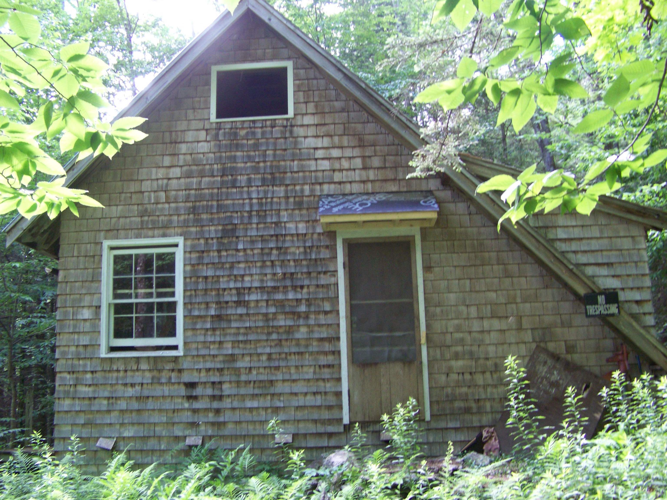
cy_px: 250
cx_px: 334
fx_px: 694
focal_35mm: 36
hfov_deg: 51.4
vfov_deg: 39.7
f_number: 2.8
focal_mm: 5.85
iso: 166
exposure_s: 1/30
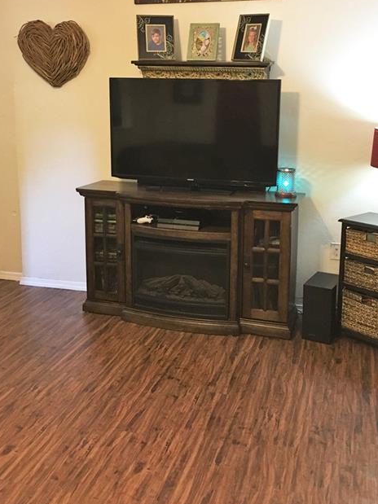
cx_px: 218
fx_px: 524
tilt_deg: -9.4
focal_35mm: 36
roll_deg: -1.6
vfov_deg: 51.0
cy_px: 197
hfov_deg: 39.5
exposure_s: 1/24
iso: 200
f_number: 2.2
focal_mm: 4.15
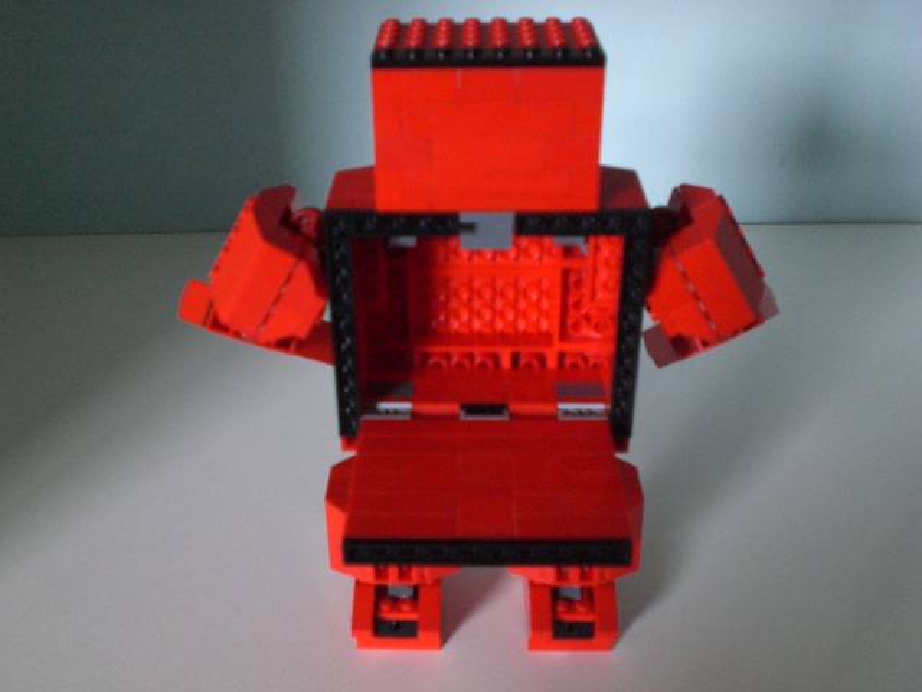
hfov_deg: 49.0
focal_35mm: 38
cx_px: 461
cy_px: 346
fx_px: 1012
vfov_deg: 37.7
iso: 400
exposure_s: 1/60
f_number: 3.1
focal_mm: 6.3
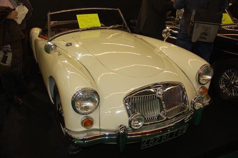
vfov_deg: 39.9
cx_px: 119
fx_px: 218
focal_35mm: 33
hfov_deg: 57.2
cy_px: 79
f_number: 3.8
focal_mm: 22
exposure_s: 1/60
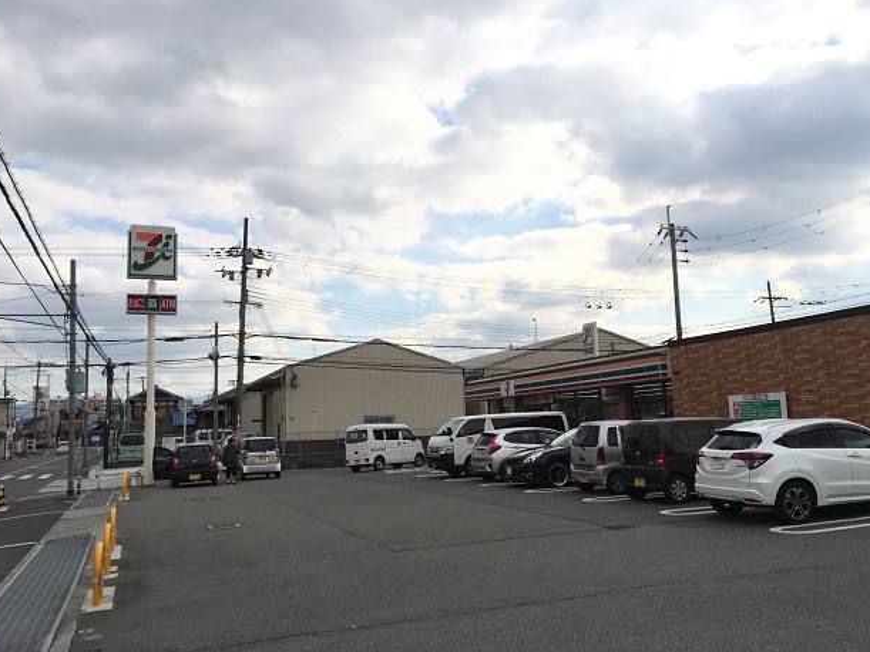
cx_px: 446
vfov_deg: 45.4
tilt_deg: +7.1
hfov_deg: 58.4
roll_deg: +1.4
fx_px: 779
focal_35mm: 31
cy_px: 342
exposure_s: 1/2326
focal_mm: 4.15
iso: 32
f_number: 2.2
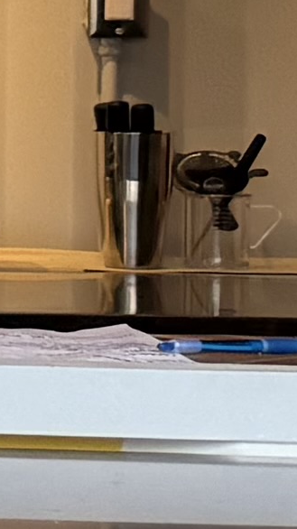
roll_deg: +0.4
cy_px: 45
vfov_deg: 8.4
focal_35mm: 255
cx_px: -1997
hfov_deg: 3.5
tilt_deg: -3.1
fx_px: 3575
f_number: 1.78
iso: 100
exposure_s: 1/654
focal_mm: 6.76
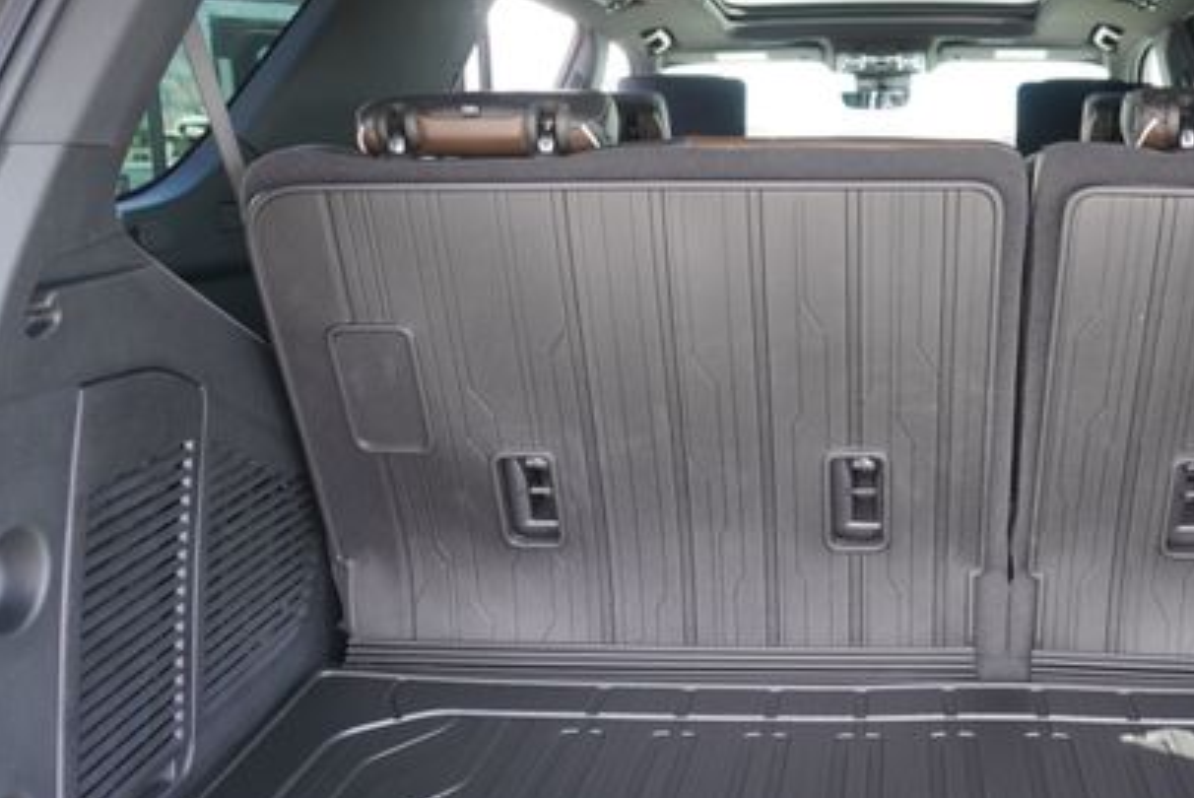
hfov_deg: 49.3
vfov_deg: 35.1
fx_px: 1261
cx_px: 842
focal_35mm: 38
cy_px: 384
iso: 160
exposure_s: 1/60
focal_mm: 16
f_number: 4
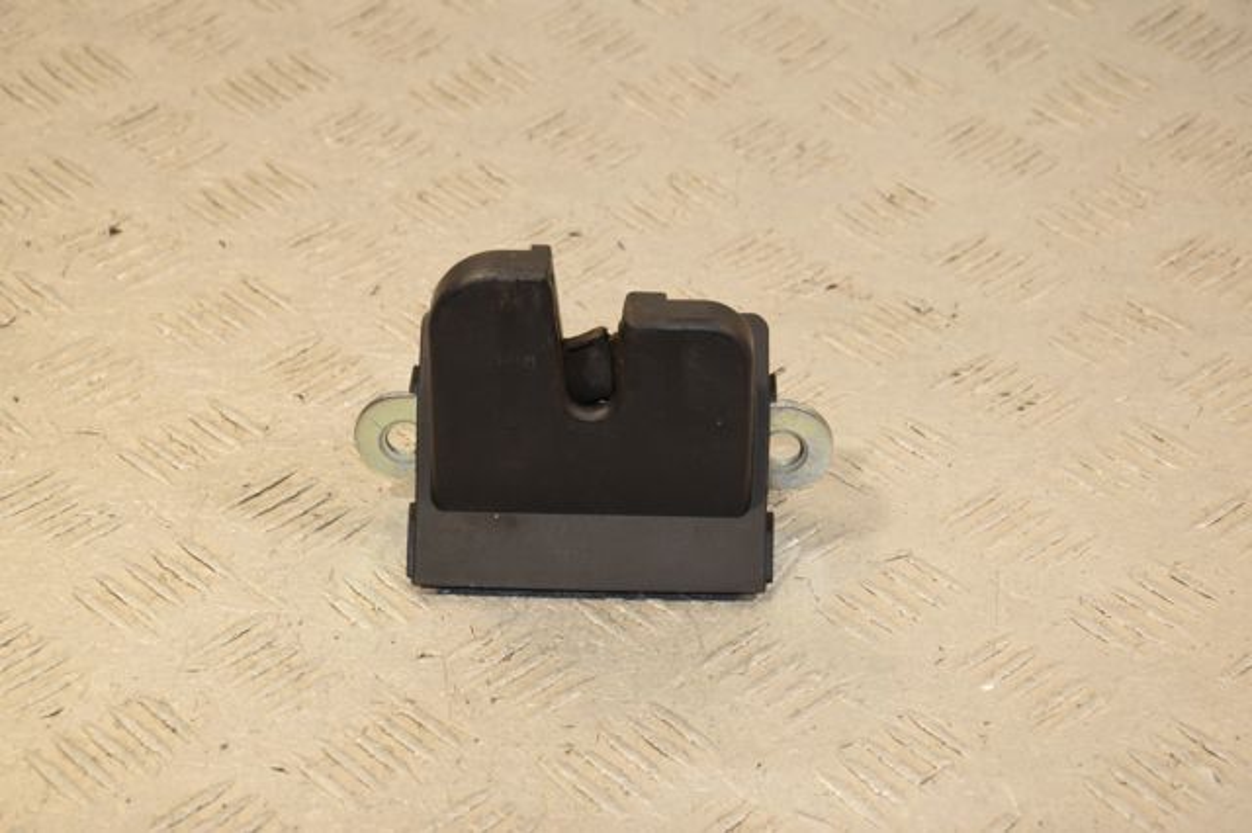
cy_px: 416
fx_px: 3650
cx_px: 626
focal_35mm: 105
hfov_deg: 19.5
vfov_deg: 13.0
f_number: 8
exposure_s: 1/200
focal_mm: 70
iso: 800
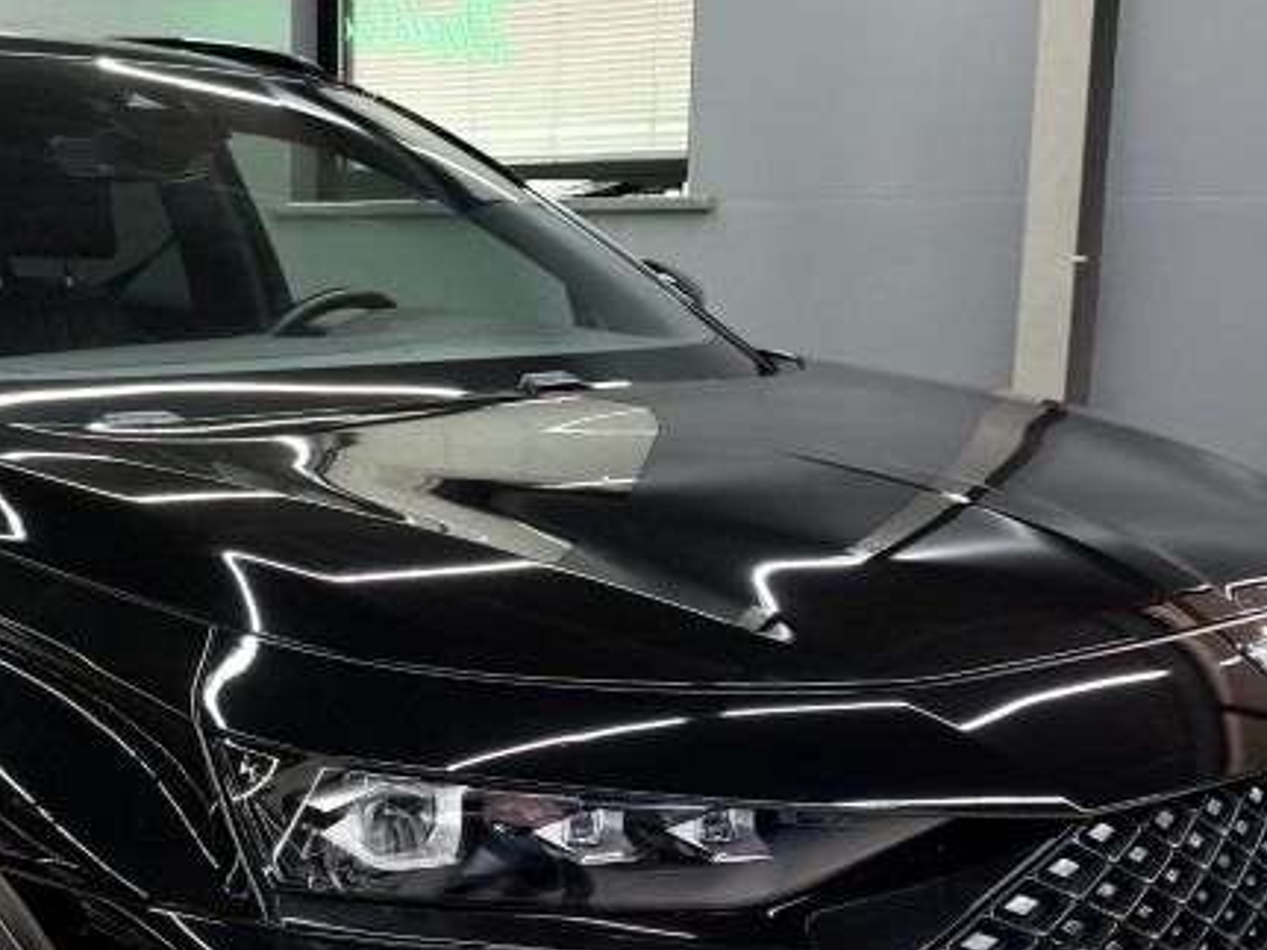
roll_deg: +0.0
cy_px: 747
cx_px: 397
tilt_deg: -13.6
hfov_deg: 33.4
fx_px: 2086
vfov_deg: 25.3
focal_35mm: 57
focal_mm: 6.76
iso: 320
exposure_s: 1/33
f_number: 1.78
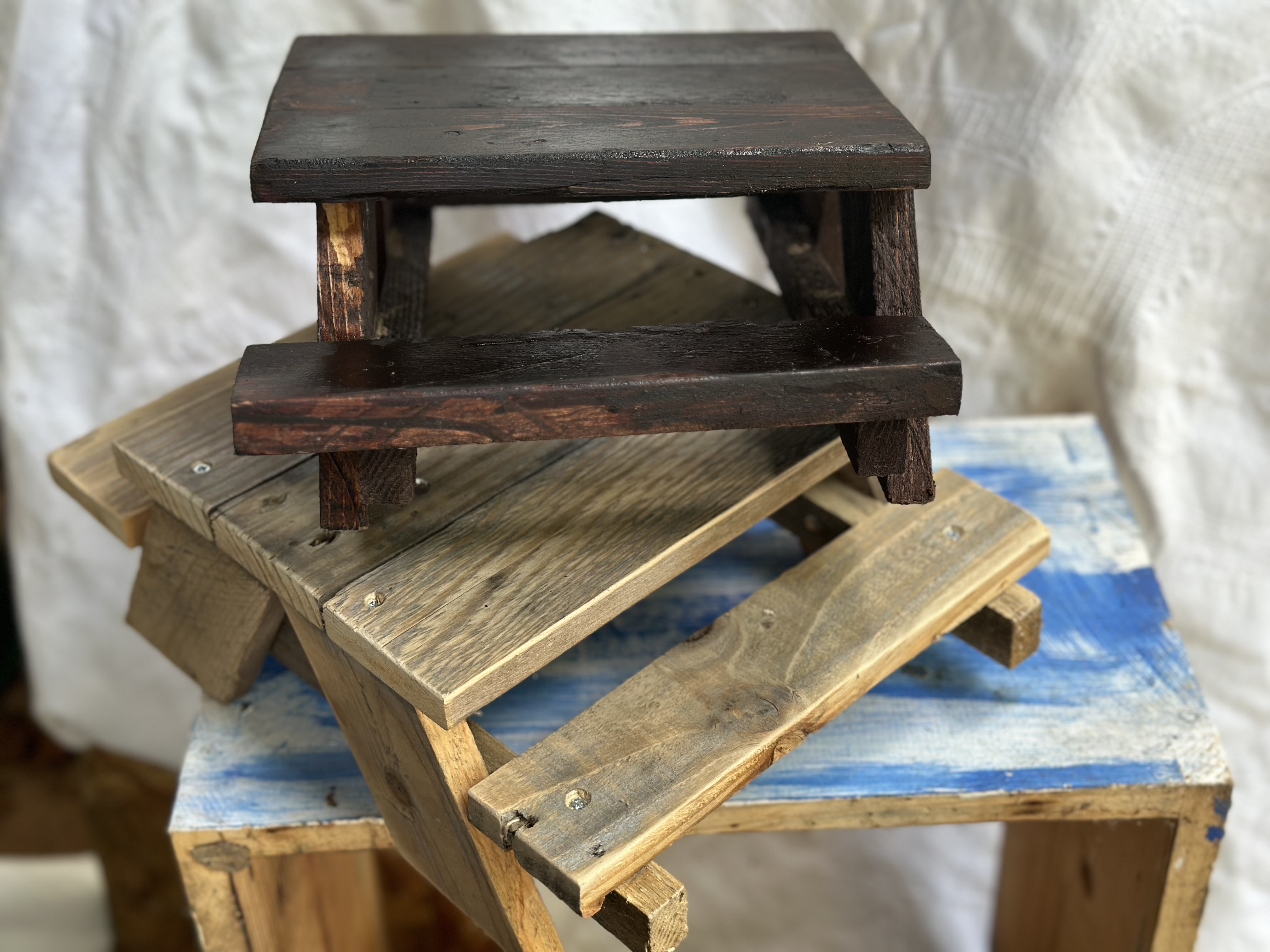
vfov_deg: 30.3
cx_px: 635
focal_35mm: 48
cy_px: 476
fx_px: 1761
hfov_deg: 39.7
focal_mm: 6.86
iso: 125
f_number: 1.78
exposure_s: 1/121
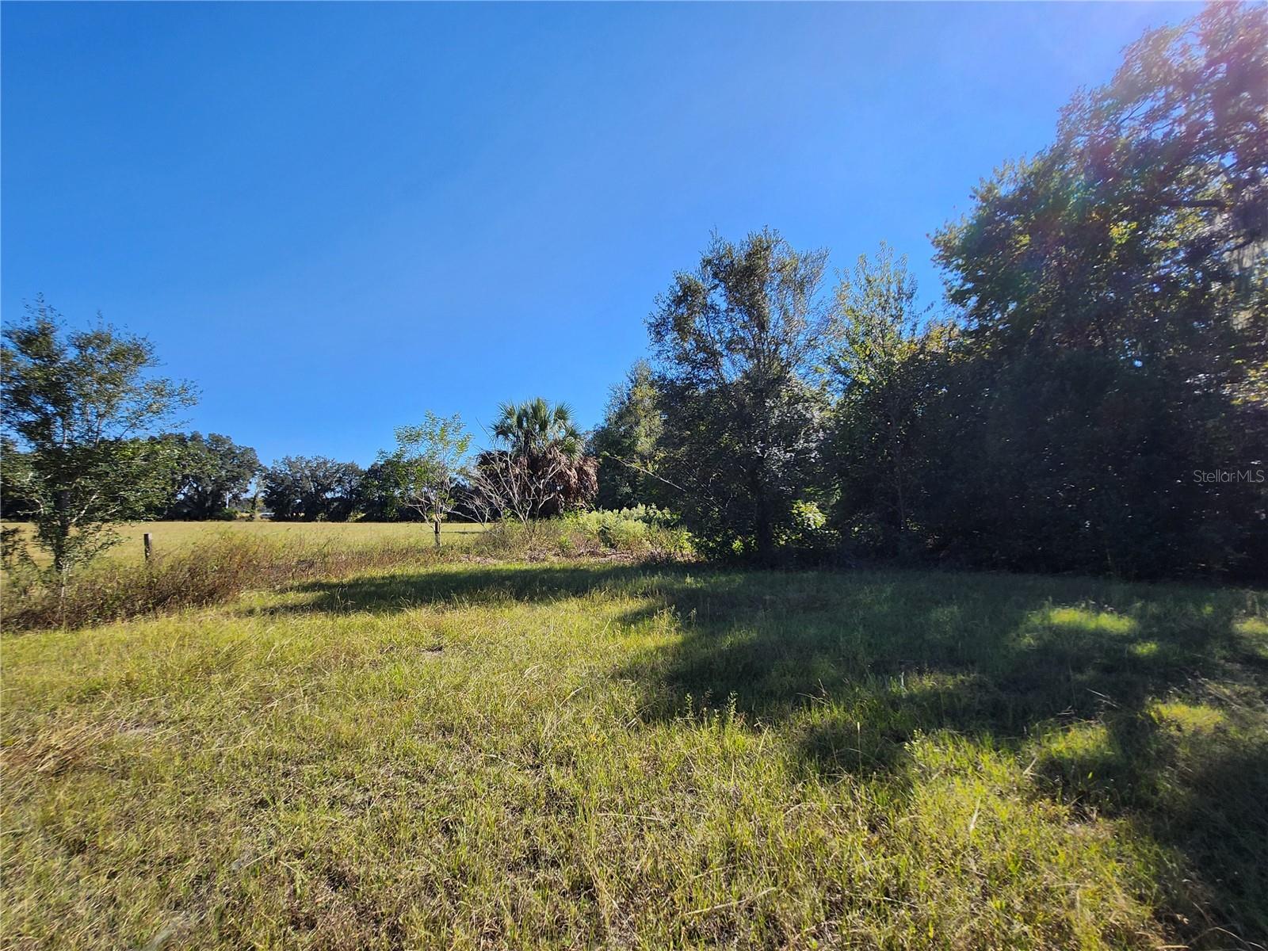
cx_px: 634
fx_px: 476
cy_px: 476
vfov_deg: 89.9
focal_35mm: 13
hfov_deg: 106.2
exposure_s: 1/843
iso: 32
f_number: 2.2
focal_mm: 1.7
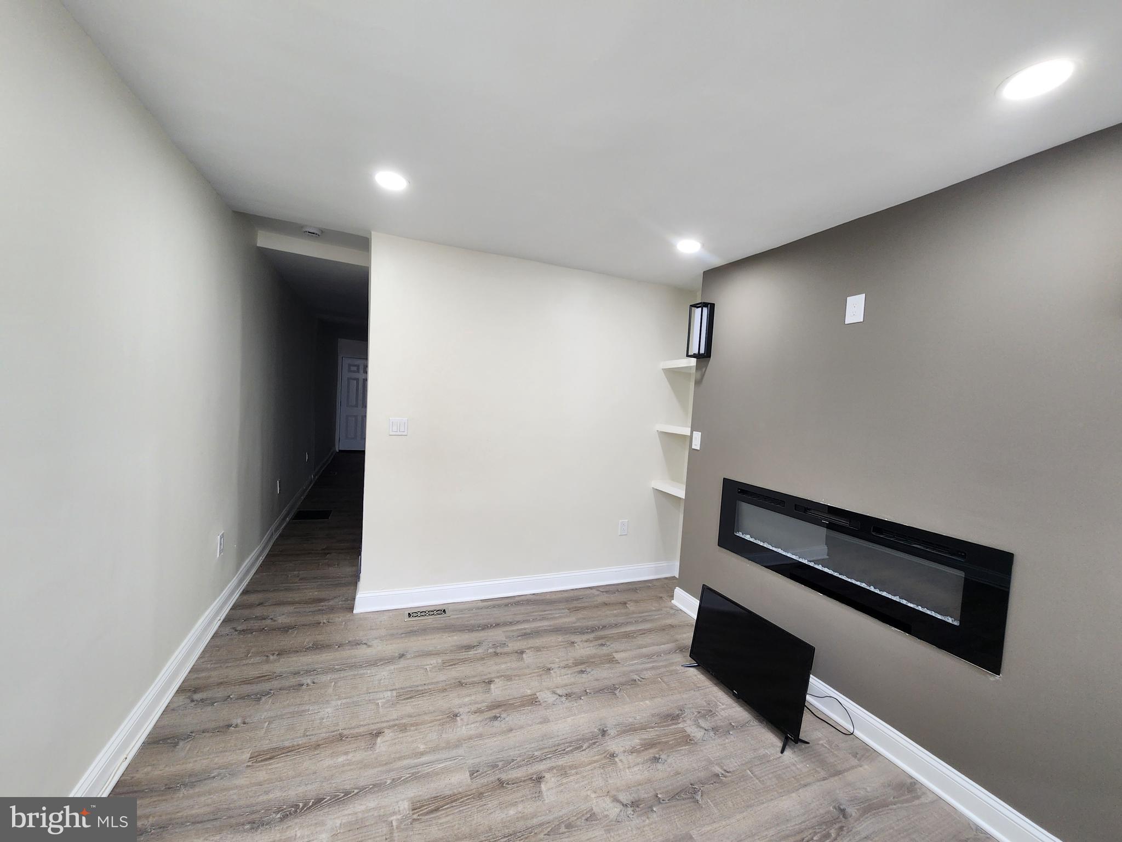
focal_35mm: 13
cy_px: 421
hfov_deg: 106.2
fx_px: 421
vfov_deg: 89.9
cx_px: 561
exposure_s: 1/60
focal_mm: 2.2
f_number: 2.2
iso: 160
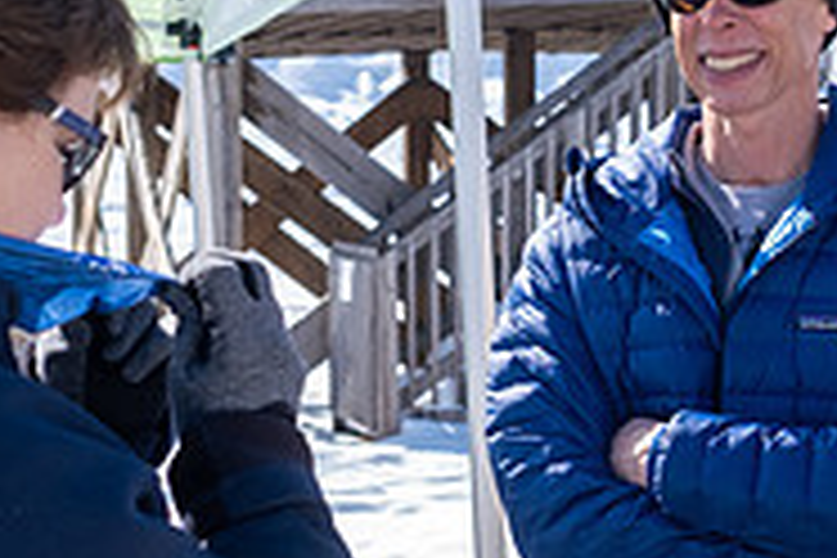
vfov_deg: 12.6
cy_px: 358
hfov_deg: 18.6
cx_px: 684
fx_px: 2534
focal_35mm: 109
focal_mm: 23
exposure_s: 1/1000
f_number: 4.5
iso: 320
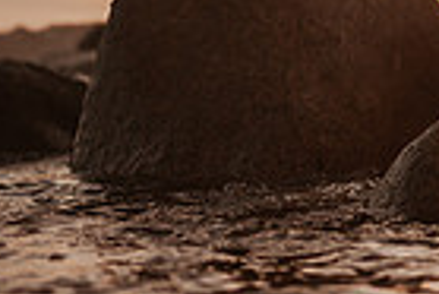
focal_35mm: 146
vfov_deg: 9.2
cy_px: -104
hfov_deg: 13.3
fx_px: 1782
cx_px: 638
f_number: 1.8
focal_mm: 35
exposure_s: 1/3200
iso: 100
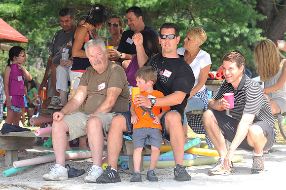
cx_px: 143
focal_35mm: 128
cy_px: 95
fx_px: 1011
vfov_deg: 10.7
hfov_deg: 16.1
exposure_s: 1/320
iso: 250
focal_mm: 85
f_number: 7.1
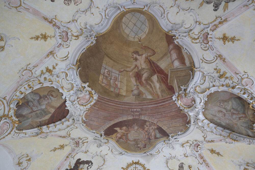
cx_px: 128
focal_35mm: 31
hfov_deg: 60.3
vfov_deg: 42.3
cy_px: 85
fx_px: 220
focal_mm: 20.5
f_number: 5
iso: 200
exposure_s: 1/30
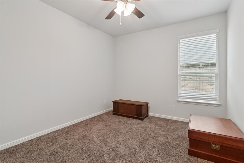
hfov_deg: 95.0
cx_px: 122
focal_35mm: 16
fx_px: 112
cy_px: 82
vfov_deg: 72.0
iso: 250
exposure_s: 1/13
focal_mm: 11
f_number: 8
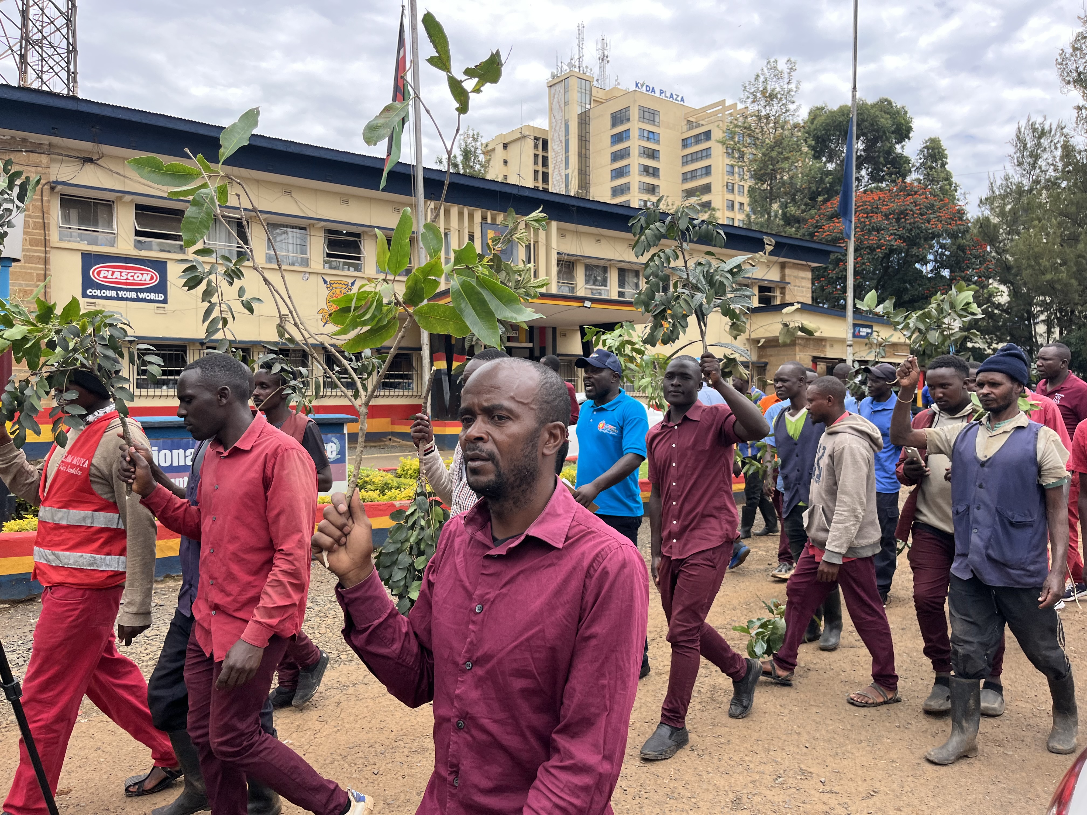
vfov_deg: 53.1
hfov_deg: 67.3
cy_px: 408
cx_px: 544
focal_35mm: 26
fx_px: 816
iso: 50
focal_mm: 5.1
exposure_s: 1/878
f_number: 1.6
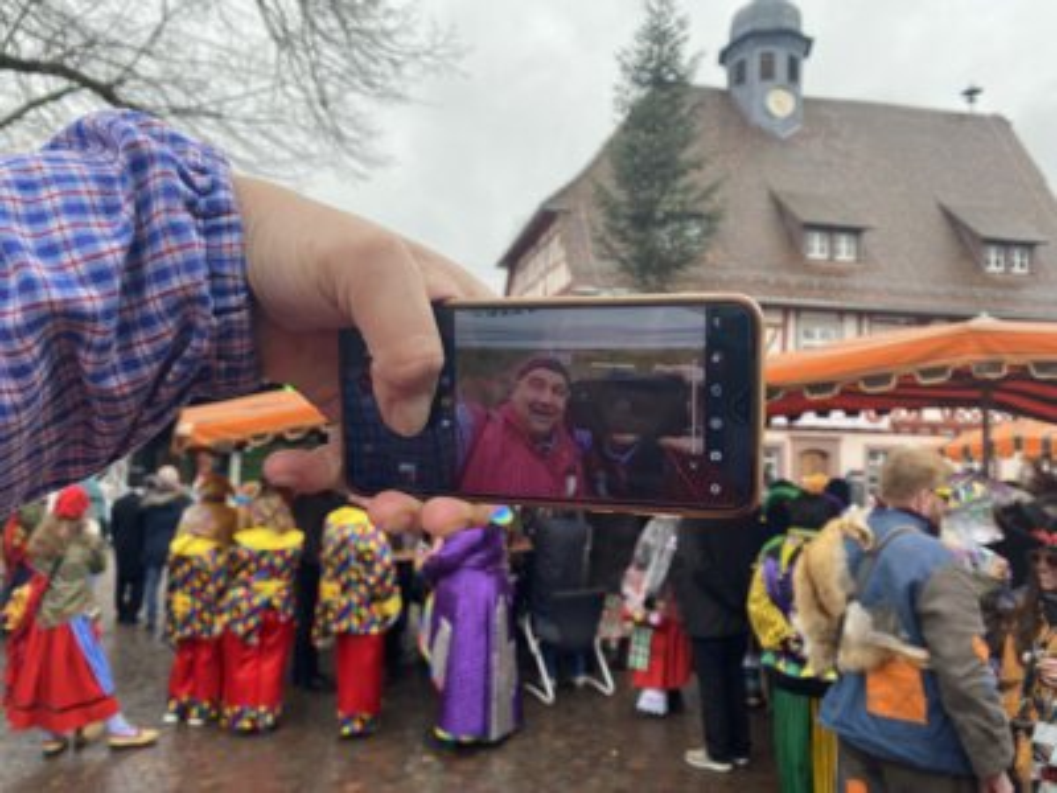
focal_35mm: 26
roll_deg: -1.5
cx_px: 528
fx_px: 794
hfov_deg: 67.3
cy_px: 396
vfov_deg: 53.1
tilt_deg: +3.5
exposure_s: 1/122
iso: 40
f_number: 1.8
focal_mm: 4.25
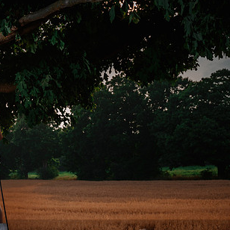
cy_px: 142
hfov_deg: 29.4
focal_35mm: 56
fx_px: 421
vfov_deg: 30.4
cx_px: 28
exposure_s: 1/160
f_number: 5
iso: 100
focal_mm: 35
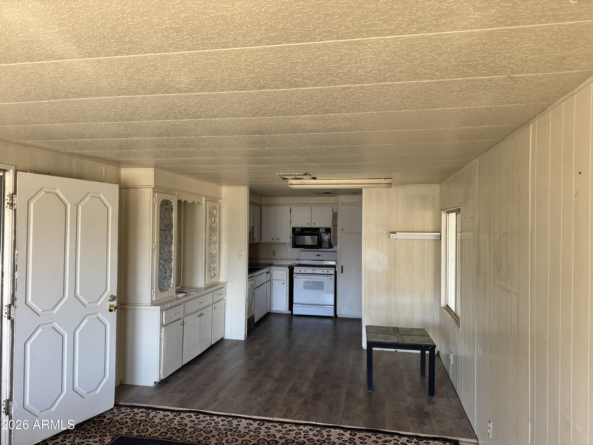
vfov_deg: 56.8
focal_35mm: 24
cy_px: 222
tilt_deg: +0.2
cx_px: 296
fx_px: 411
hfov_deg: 71.6
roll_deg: -1.2
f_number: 1.78
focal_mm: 6.76
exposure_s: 1/121
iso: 160
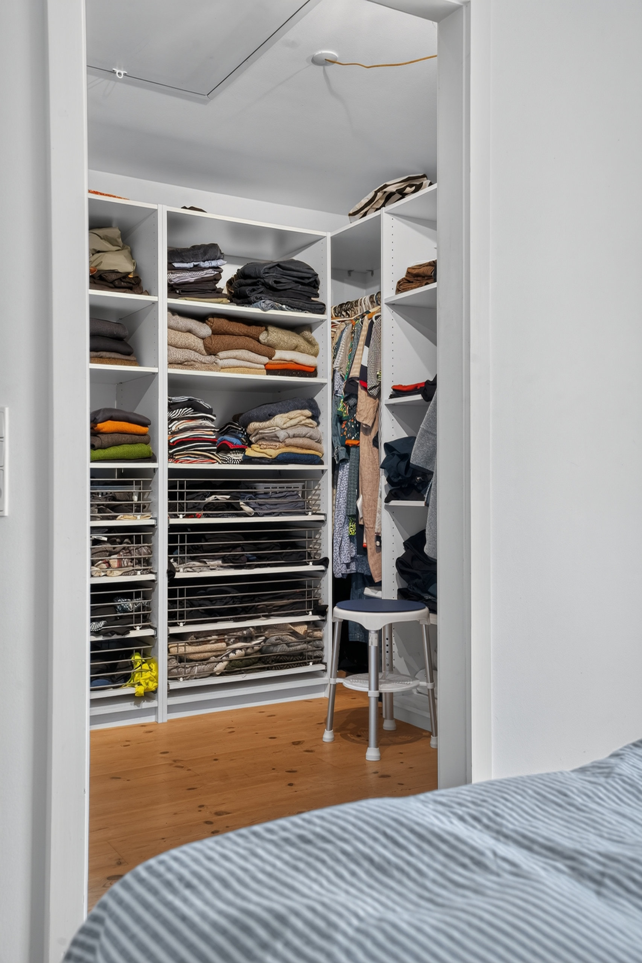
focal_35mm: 35
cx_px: 321
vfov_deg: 54.4
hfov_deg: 37.8
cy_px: 482
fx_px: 936
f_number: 8
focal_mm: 35
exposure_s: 1/2
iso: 400
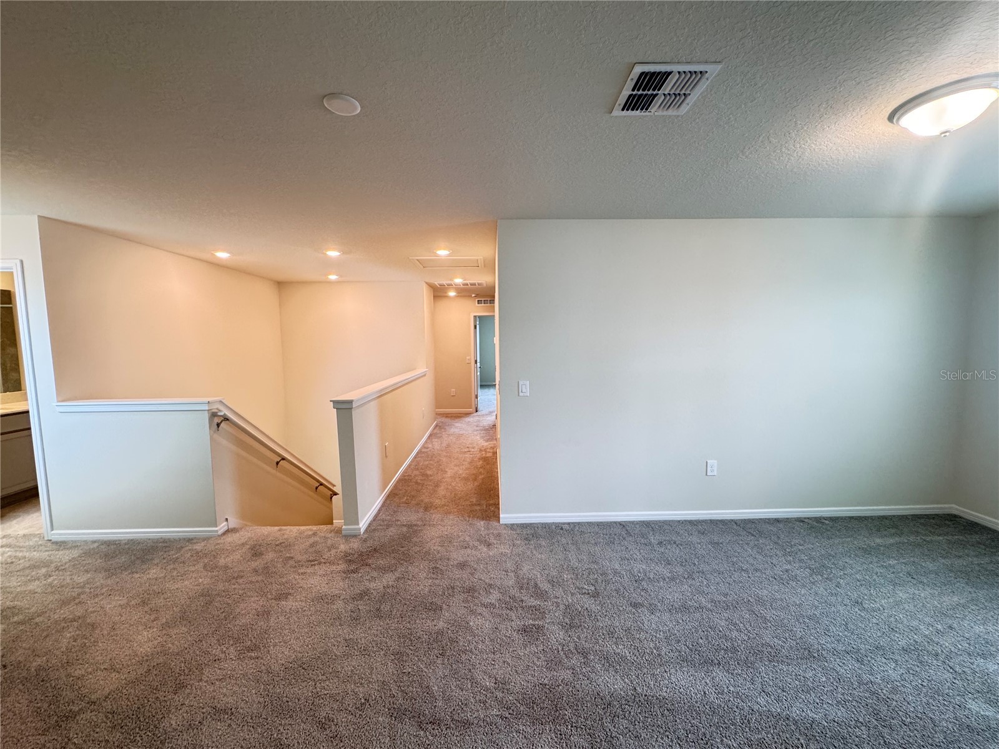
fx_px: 404
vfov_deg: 85.7
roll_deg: +0.1
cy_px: 374
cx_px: 500
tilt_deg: -5.8
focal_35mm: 14
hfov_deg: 102.1
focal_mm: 2.22
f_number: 2.2
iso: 250
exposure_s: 1/60
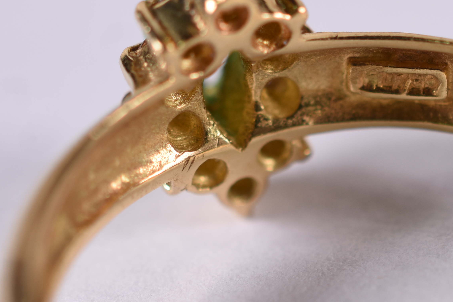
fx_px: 1988
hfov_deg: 12.9
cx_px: 395
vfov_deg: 8.7
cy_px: 82
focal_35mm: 158
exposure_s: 1/60
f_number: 7.1
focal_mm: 40
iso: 160
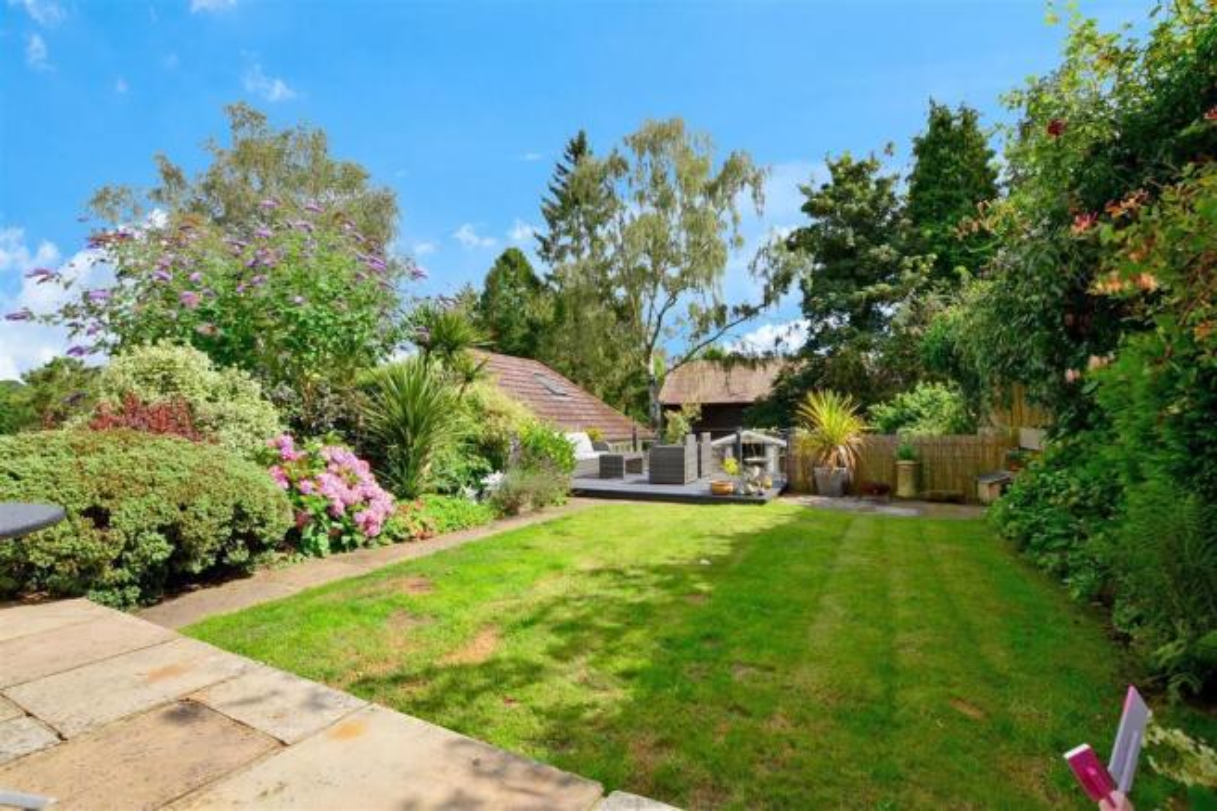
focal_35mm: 15
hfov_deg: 100.4
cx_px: 608
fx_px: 507
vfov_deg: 77.3
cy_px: 406
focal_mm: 10
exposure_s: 1/160
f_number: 11
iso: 400
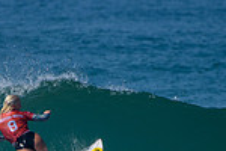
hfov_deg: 1.1
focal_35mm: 1934
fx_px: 12140
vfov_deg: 0.7
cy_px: 170
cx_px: 41
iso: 140
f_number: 5.6
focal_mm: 500
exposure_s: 1/2000
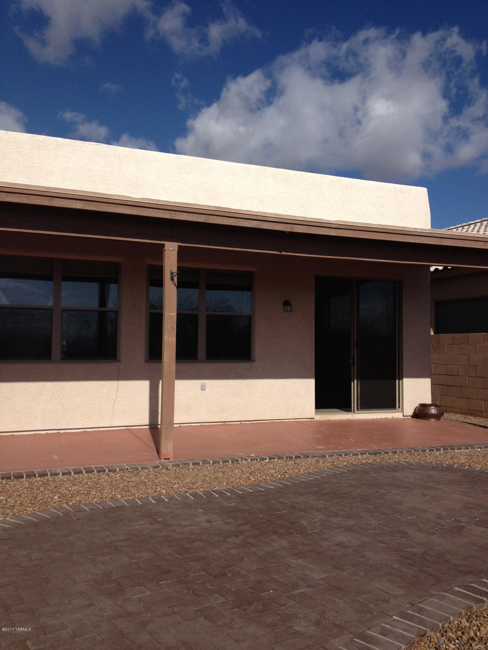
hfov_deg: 40.7
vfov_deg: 52.6
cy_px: 325
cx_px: 244
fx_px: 658
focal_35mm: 35
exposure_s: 1/3460
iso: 50
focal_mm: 4.28
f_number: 2.4
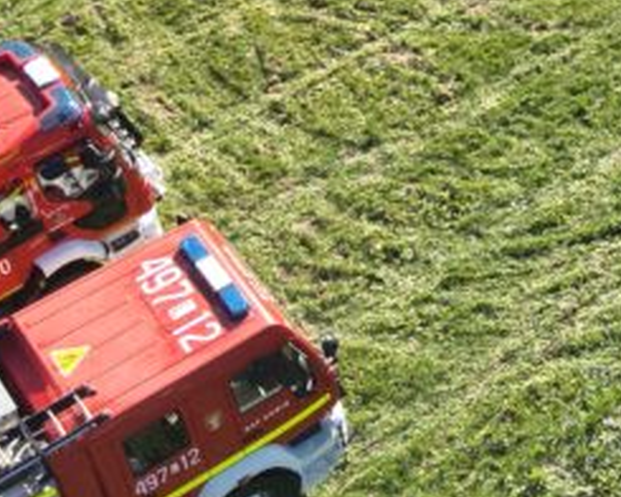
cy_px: -188
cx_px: 773
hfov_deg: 18.4
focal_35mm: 98
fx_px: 1801
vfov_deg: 14.9
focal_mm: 4.4
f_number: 2.8
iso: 100
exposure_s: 1/500
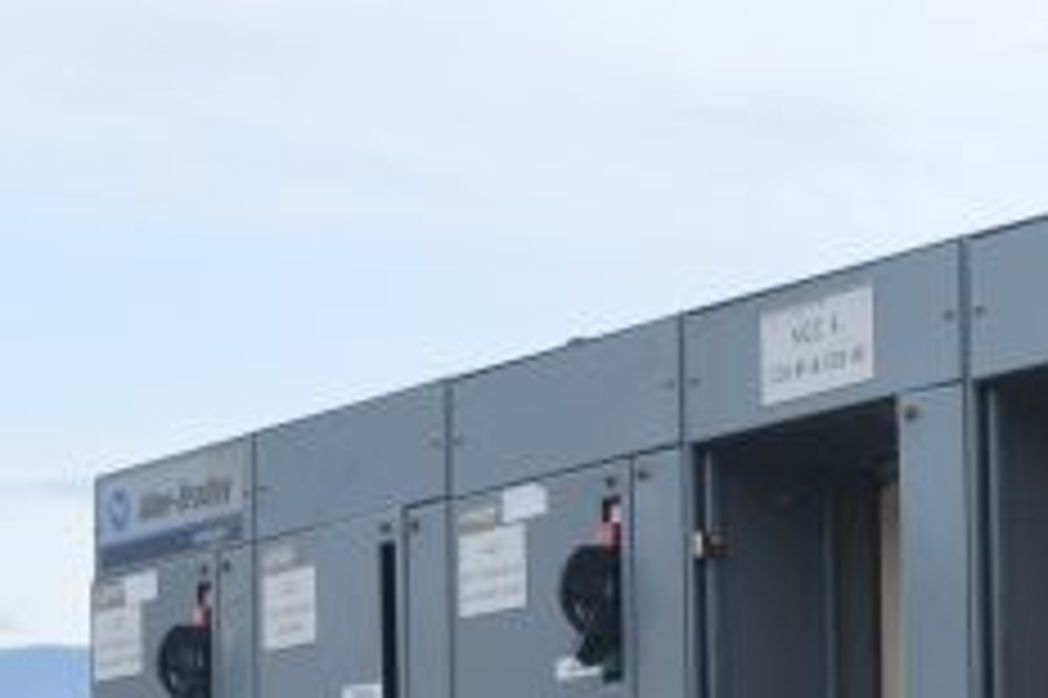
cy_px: 1335
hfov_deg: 17.4
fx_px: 3374
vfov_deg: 10.9
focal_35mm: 116
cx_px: 945
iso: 100
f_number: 6.3
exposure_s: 1/160
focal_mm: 18
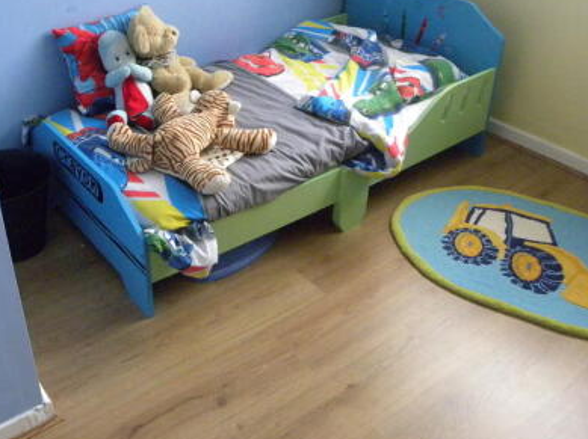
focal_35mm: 39
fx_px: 662
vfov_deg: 36.3
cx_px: 184
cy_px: 140
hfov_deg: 46.9
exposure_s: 1/89.2
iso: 765
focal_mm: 4.6
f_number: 2.8
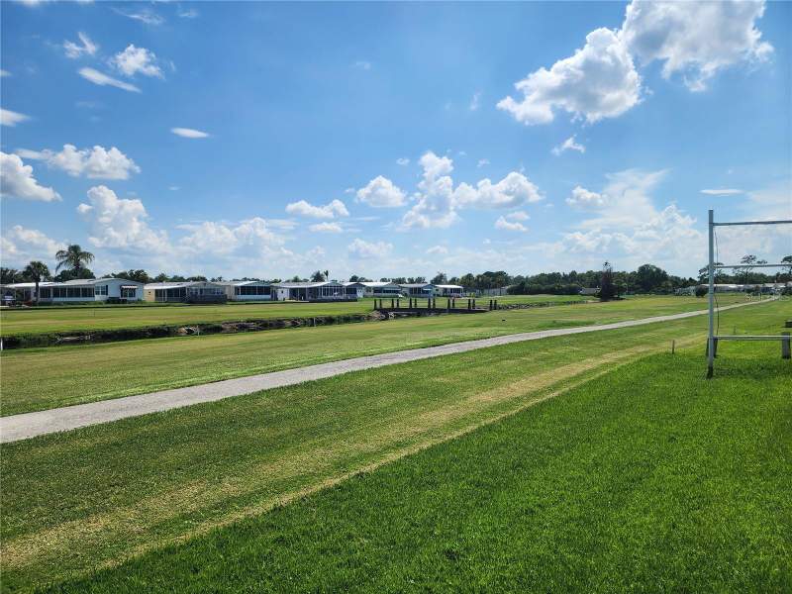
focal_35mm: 23
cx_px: 396
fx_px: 526
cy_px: 297
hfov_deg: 73.9
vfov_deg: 58.9
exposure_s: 1/2497
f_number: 1.8
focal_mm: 6.4
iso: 12
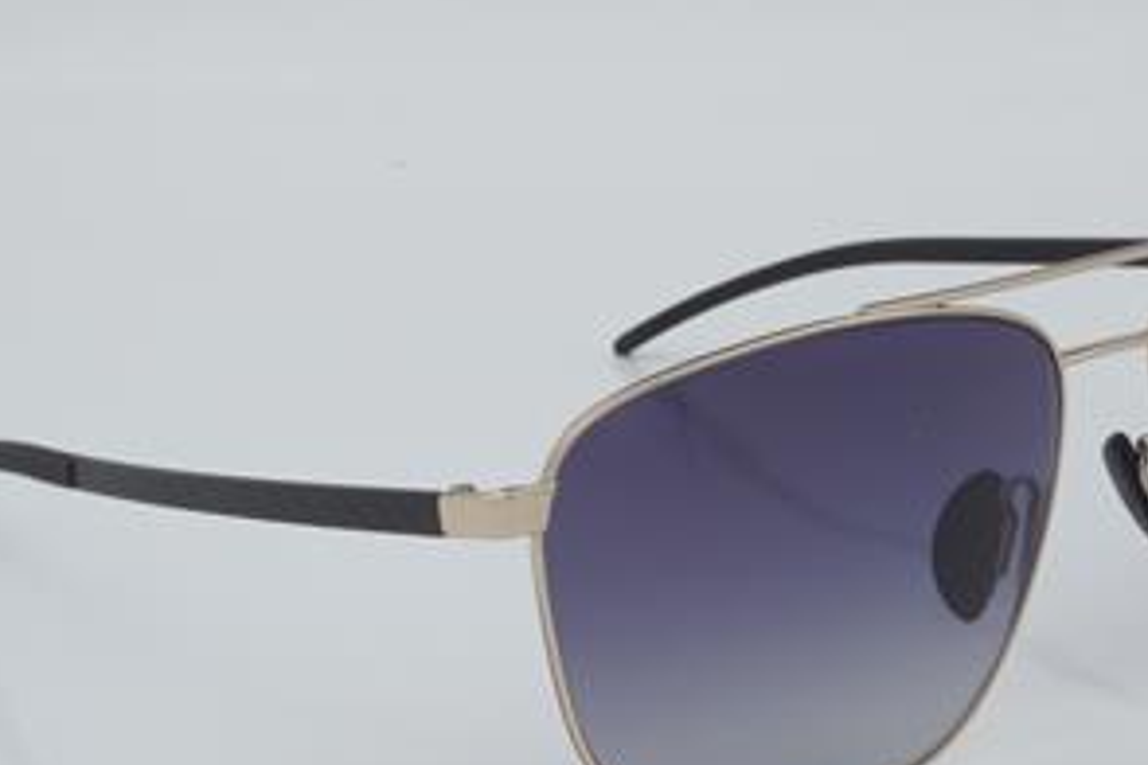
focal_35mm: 102
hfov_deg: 20.0
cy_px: 457
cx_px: 687
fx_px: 3252
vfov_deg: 13.4
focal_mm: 50
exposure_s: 1/3
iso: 100
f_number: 32
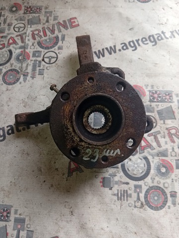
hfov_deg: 53.1
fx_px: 179
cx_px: 90
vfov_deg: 67.2
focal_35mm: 26
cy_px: 119
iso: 92
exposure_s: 1/50
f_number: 1.8
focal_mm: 3.96
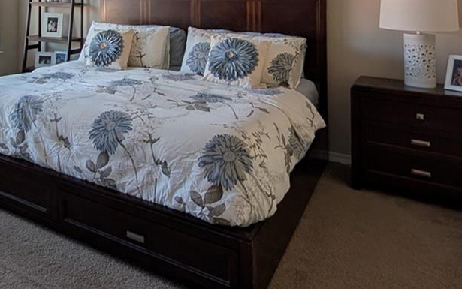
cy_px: -16
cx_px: 35
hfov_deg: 50.6
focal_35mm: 33
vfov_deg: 34.1
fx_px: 416
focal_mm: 2.02
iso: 57
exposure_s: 1/284
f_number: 1.7
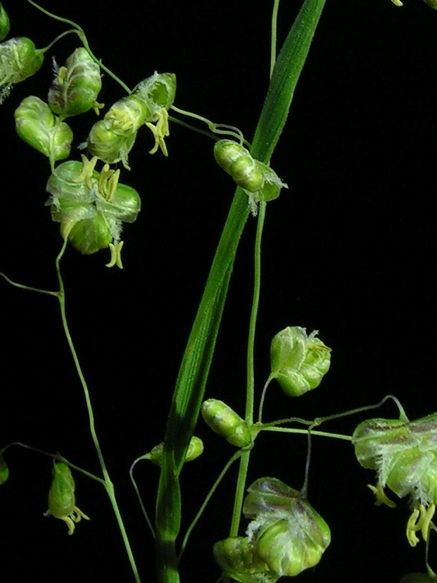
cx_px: 346
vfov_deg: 20.8
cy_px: 184
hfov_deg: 15.6
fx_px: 1582
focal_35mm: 94
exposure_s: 1/2.5
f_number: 8
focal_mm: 6.4
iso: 100
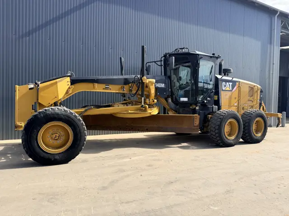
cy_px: 108
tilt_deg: -1.9
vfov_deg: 56.8
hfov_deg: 71.6
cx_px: 144
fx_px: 200
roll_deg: -1.0
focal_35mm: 24
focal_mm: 6.76
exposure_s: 1/2110
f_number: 1.78
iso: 80
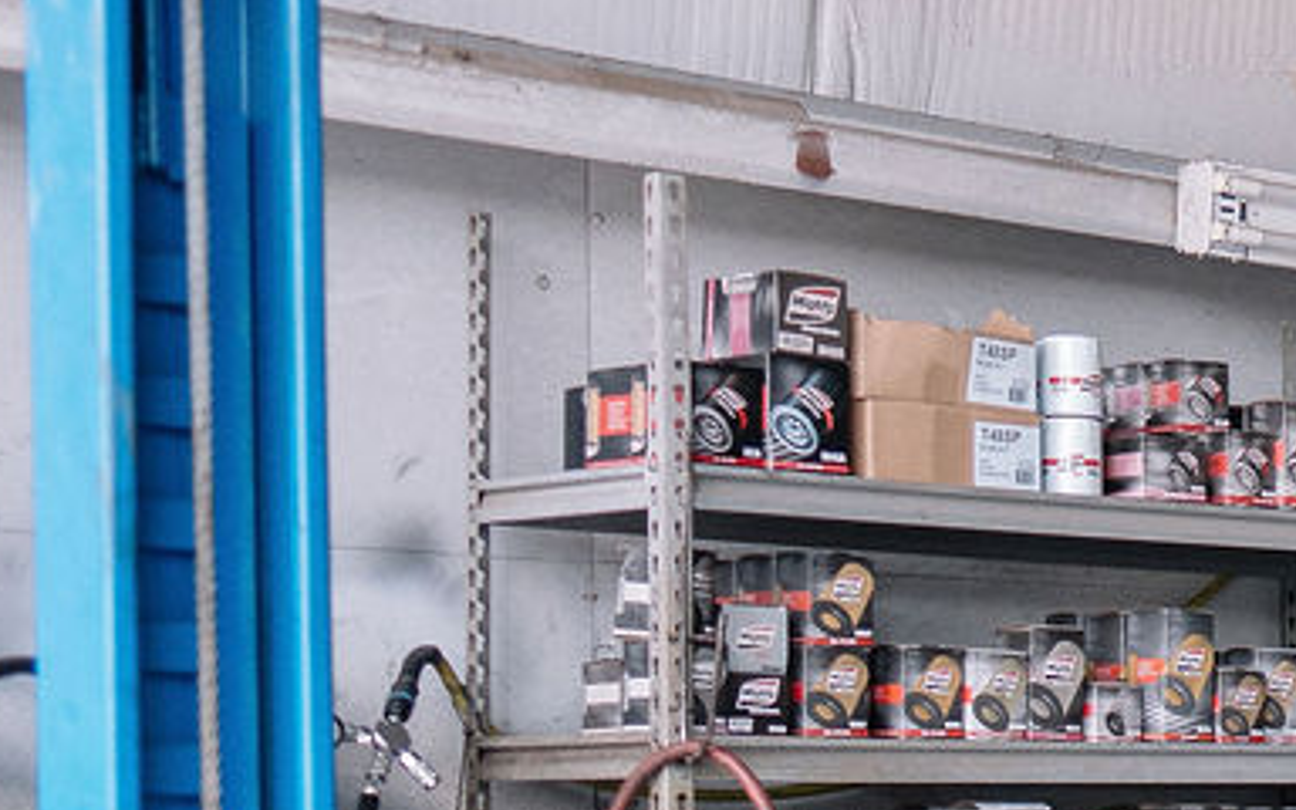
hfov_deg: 16.8
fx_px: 3603
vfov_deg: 12.7
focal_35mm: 102
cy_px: 825
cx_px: 2352
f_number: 1.4
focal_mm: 24
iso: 800
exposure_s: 1/640
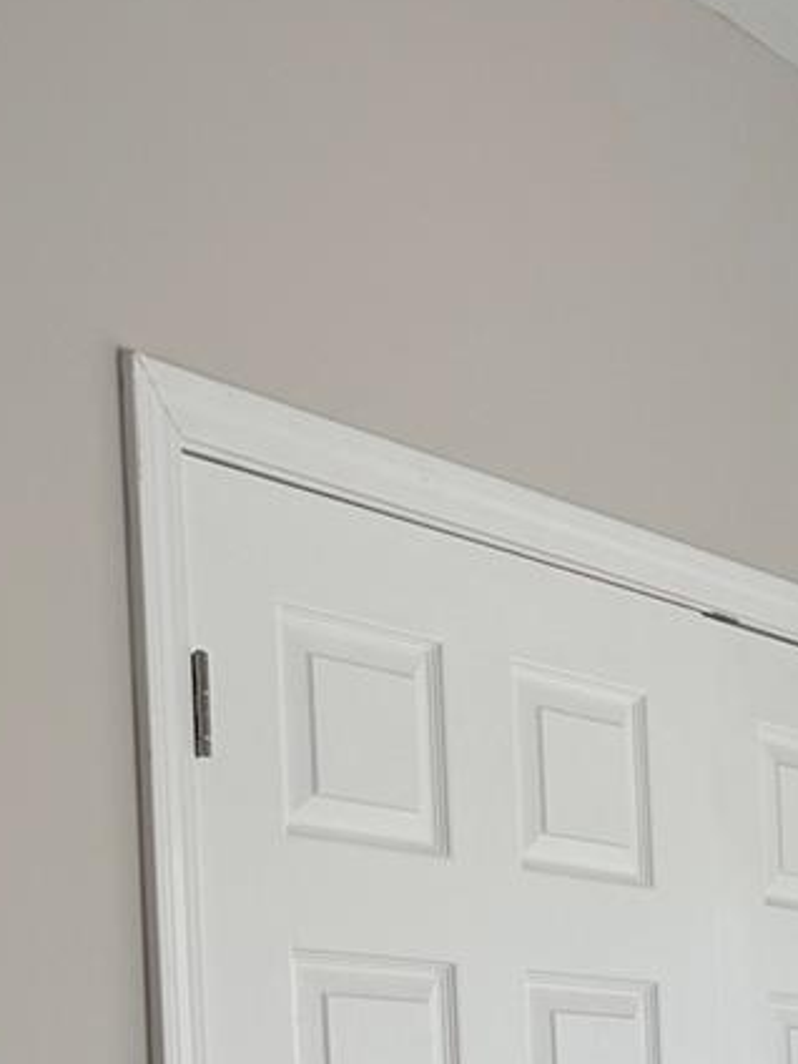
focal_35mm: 87
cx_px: 1373
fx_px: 2674
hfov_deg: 15.0
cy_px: 1348
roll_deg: +0.6
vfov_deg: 20.7
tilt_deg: -2.9
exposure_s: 1/484
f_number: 1.78
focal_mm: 6.76
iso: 80
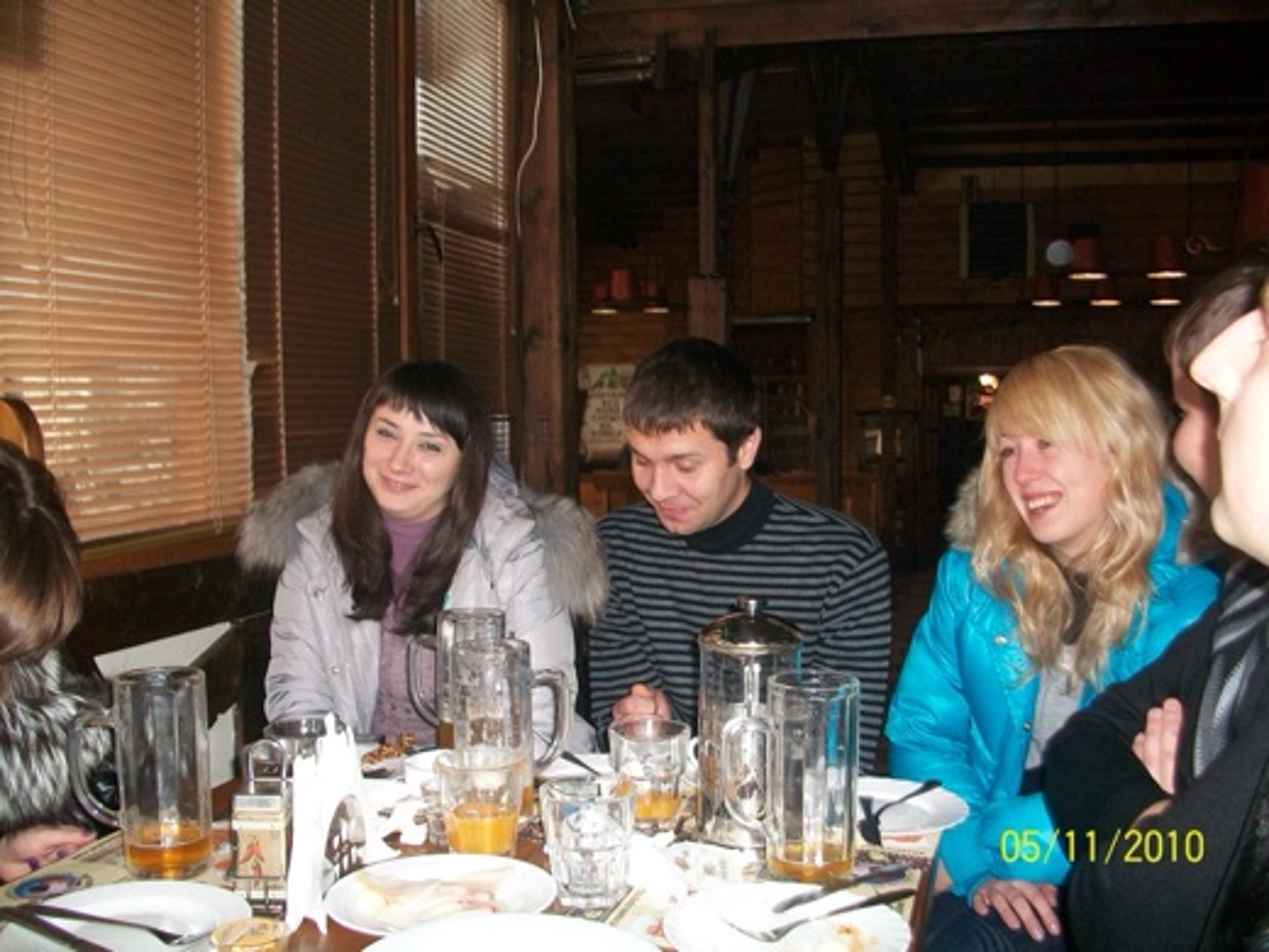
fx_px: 1246
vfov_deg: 41.8
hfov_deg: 54.0
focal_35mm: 34
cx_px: 634
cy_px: 476
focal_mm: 5.7
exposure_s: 1/60
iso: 120
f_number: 2.8
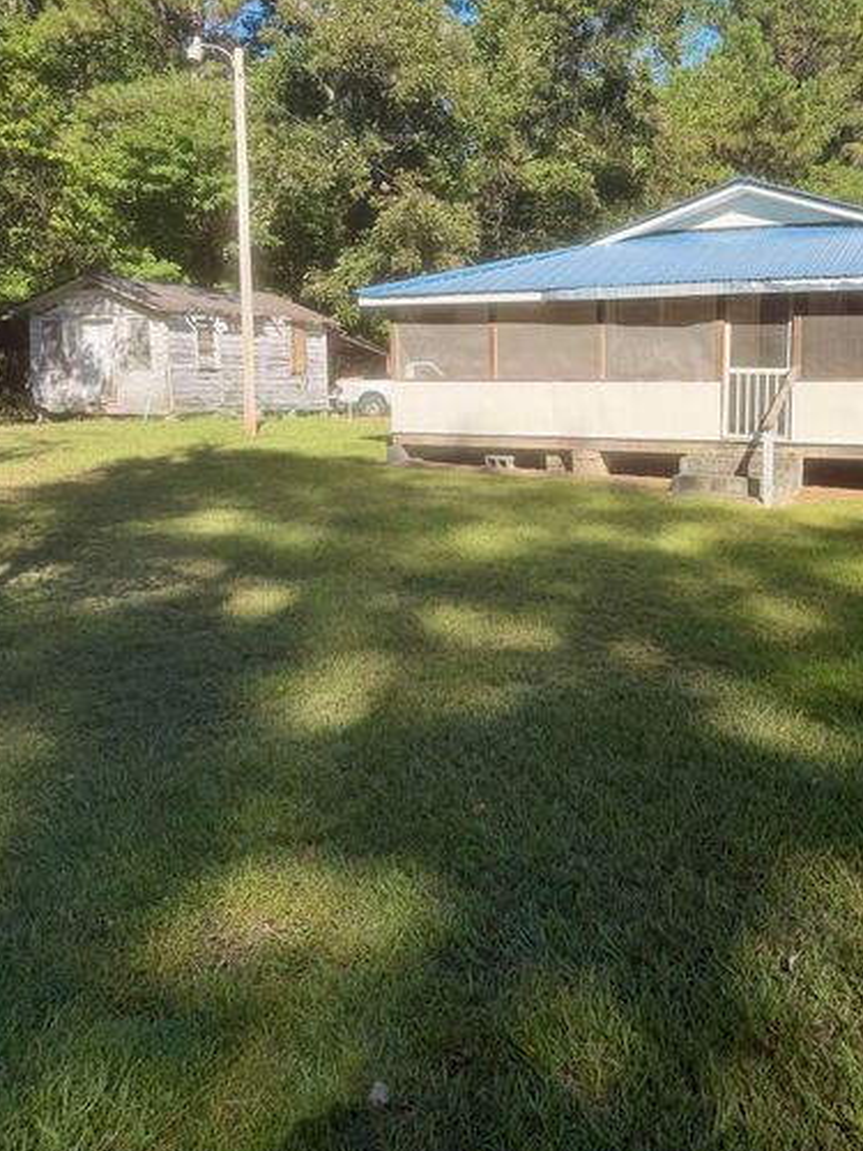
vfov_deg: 56.4
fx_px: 1064
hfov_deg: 43.7
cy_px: 462
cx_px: 557
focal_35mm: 32
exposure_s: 1/2299
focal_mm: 6.76
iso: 100
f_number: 1.78
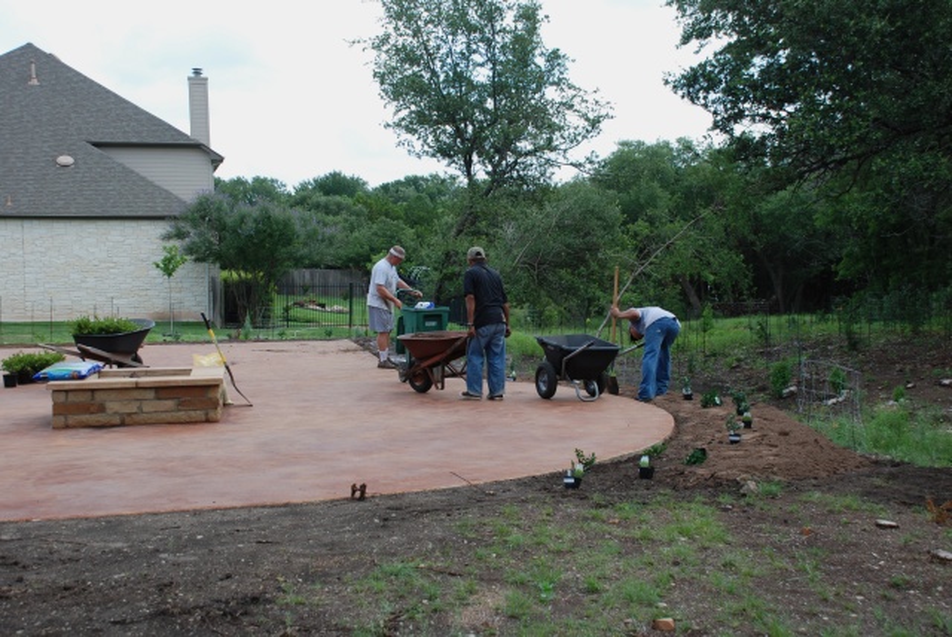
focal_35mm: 48
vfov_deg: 28.1
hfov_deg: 41.1
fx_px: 1270
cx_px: 476
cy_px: 318
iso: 100
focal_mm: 32
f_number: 6.3
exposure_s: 1/160
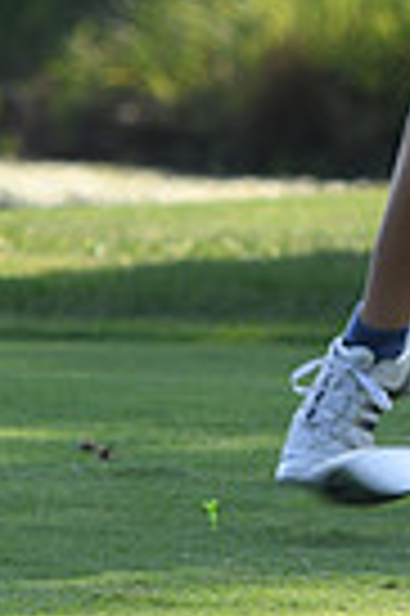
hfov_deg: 0.8
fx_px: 29558
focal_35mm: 1726
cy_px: -306
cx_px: 667
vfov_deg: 1.2
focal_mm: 350
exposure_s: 1/800
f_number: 6.3
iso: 640
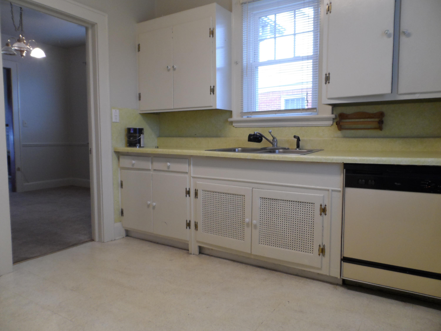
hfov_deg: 71.6
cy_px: 166
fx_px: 306
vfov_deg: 56.8
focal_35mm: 24
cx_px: 220
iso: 200
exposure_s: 1/30
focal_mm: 4
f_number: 3.2
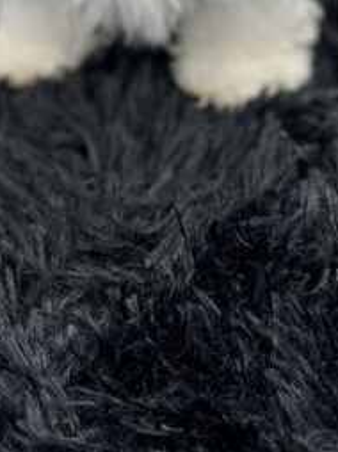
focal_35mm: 105
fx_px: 1369
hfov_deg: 14.0
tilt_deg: -22.7
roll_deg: +5.9
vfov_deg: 17.0
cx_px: 80
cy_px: -215
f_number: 1.5
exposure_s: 1/189
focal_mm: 5.7
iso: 40
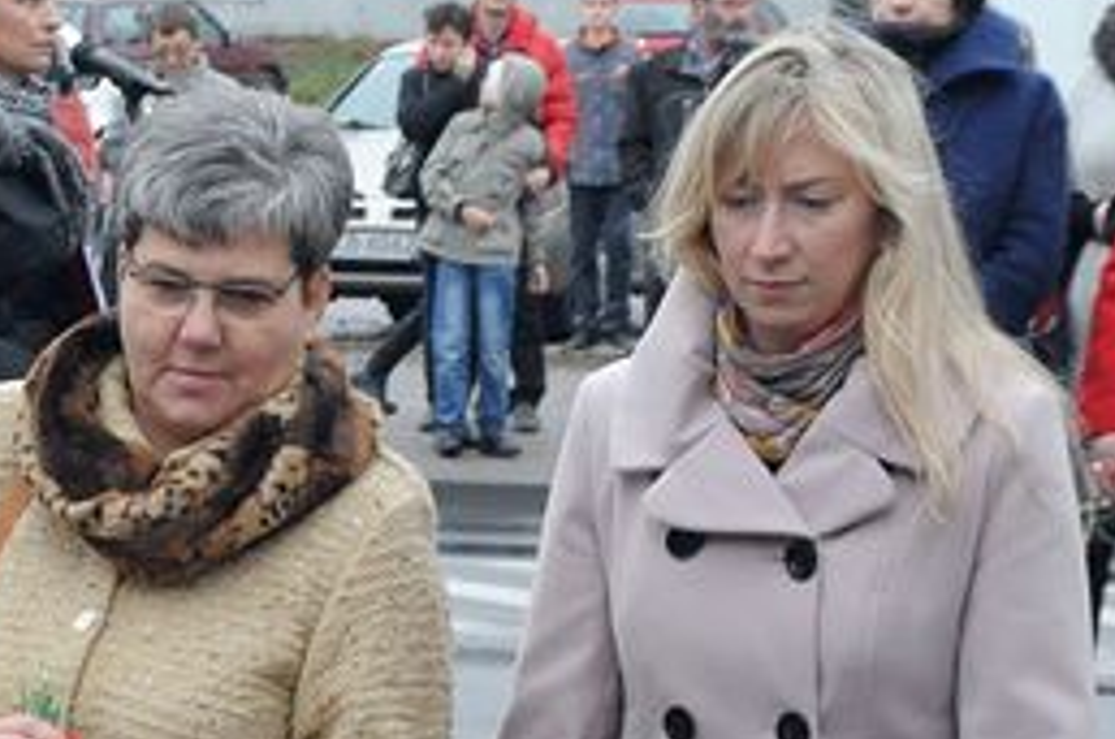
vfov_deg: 6.8
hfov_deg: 10.3
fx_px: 6121
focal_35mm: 198
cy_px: 1018
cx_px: -17
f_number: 8
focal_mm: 40
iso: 1600
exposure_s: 1/250
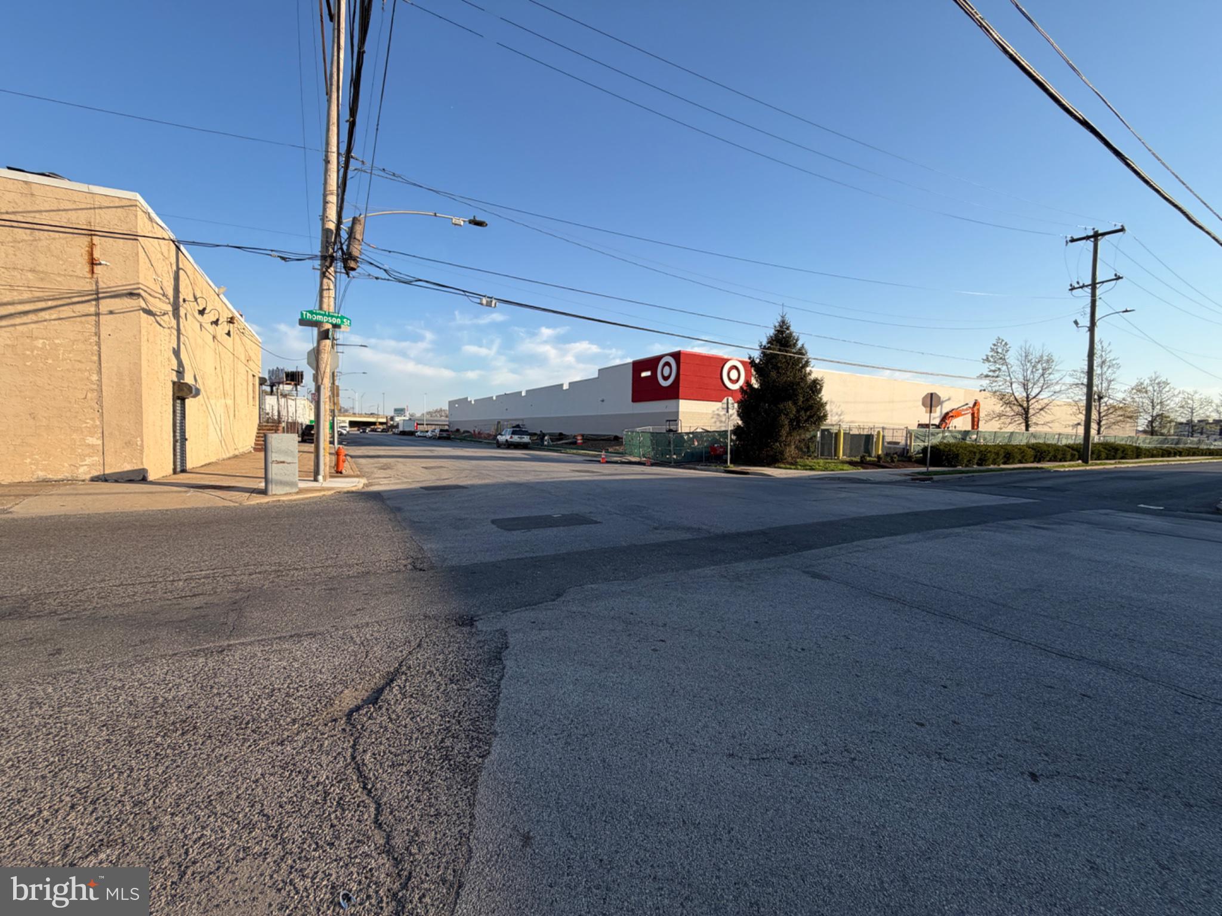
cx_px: 611
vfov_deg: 85.7
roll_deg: -1.1
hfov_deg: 102.1
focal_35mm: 14
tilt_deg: -3.3
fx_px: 494
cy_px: 458
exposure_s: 1/770
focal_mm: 2.22
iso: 32
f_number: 2.2
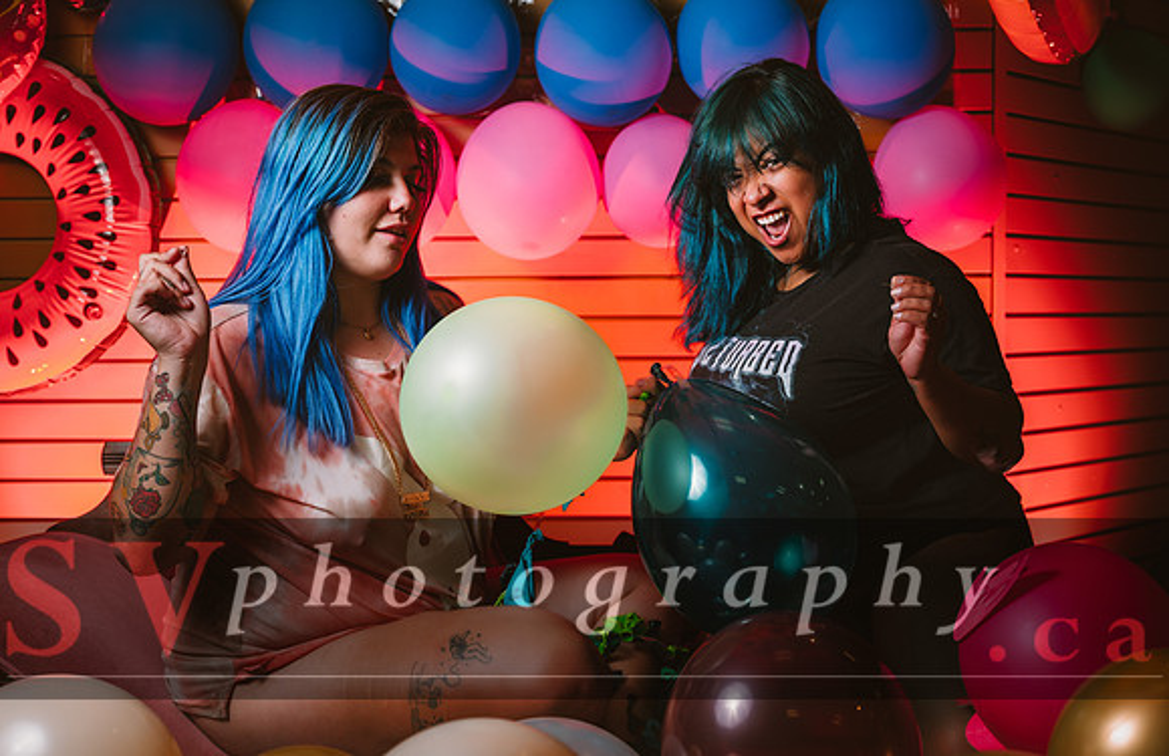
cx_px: 584
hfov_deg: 39.4
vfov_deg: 26.0
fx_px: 1634
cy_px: 395
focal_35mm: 51
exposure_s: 1/125
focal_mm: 60.7
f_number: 5
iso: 100
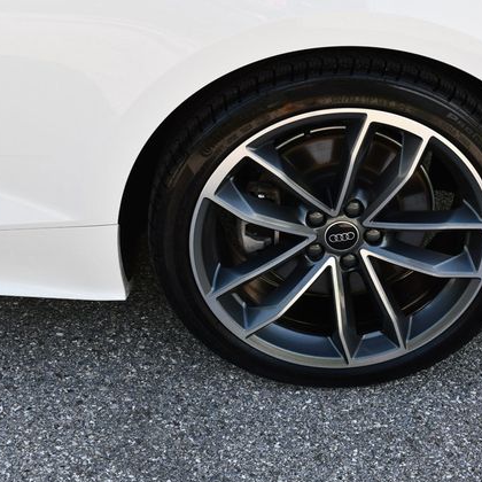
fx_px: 898
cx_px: 332
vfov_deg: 30.0
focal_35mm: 57
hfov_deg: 29.8
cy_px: 244
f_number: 5.6
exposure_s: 1/250
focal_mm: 22
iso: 220
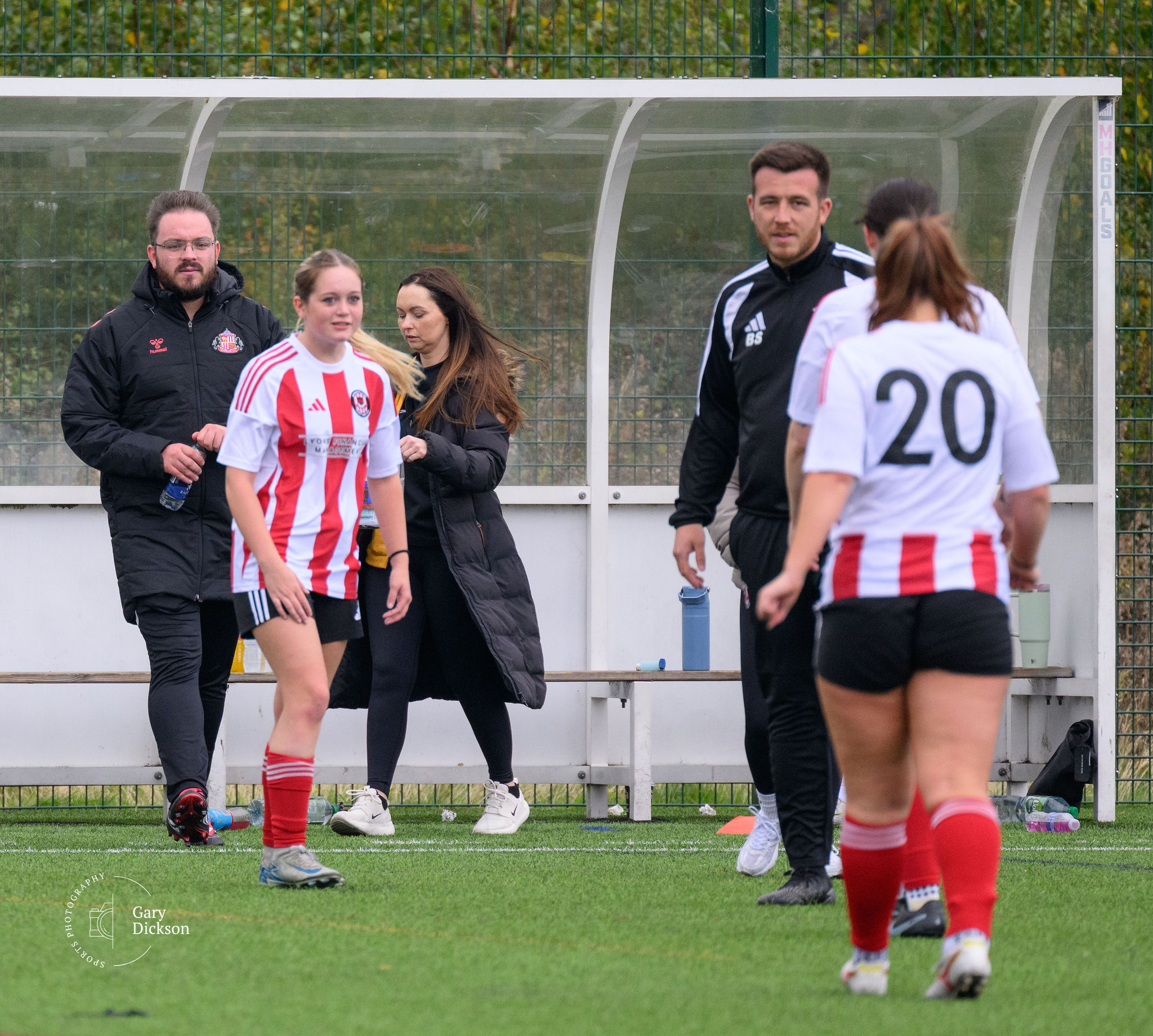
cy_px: 461
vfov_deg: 2.3
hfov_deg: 2.6
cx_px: 199
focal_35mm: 714
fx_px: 25568
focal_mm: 400
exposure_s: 1/1250
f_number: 5.6
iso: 1800
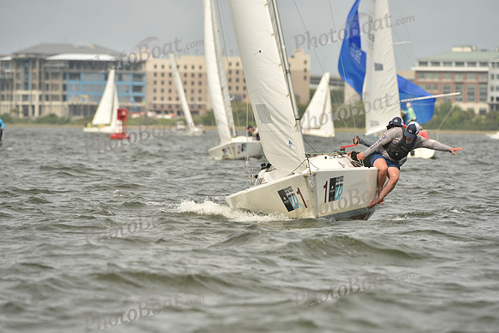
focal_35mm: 400
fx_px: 5545
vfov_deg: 3.4
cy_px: 166
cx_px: 250
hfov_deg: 5.2
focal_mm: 400
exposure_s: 1/1600
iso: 320
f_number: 6.3
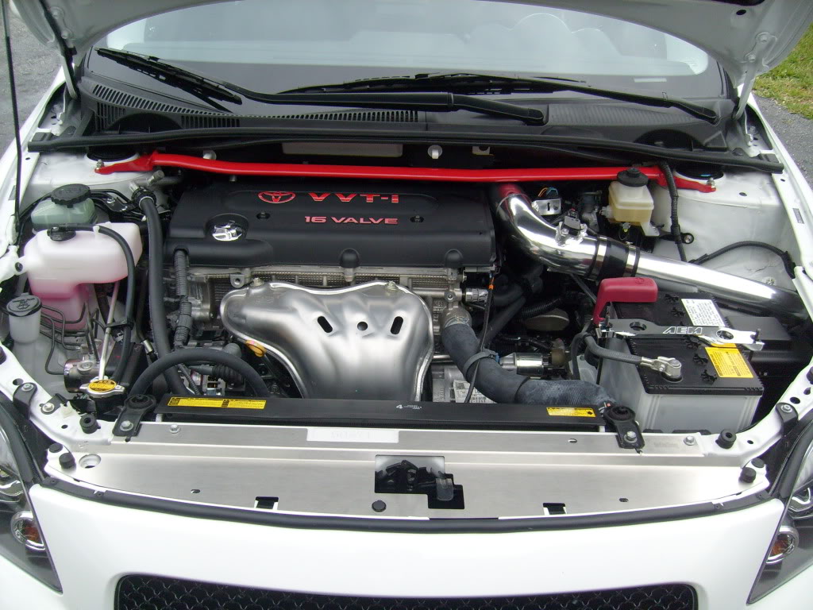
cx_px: 406
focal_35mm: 35
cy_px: 305
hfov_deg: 52.6
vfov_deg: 40.7
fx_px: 822
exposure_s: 1/90
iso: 80
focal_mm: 5.8
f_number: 7.1
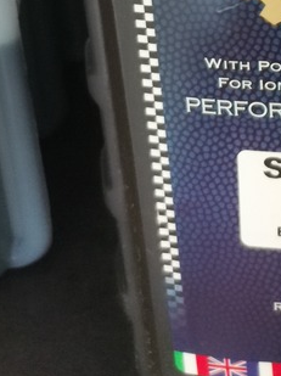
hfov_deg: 16.0
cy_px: -125
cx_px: 426
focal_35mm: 84
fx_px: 911
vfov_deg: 21.0
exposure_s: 1/25.7
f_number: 1.8
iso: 400
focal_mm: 4.75
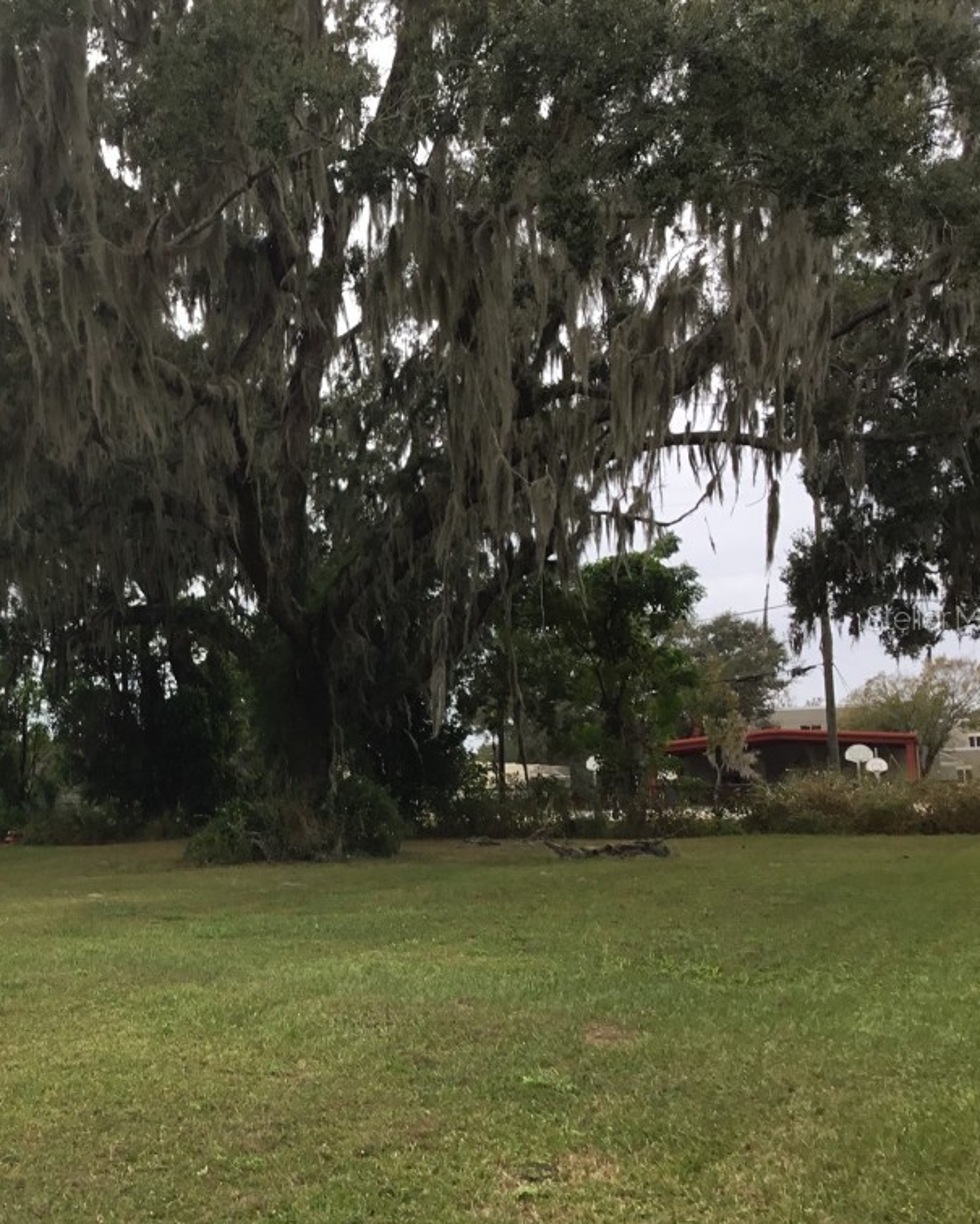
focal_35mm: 41
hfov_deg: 35.3
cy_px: 617
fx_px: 1486
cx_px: 190
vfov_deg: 44.8
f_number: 2.4
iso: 25
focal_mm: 3.3
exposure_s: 1/215
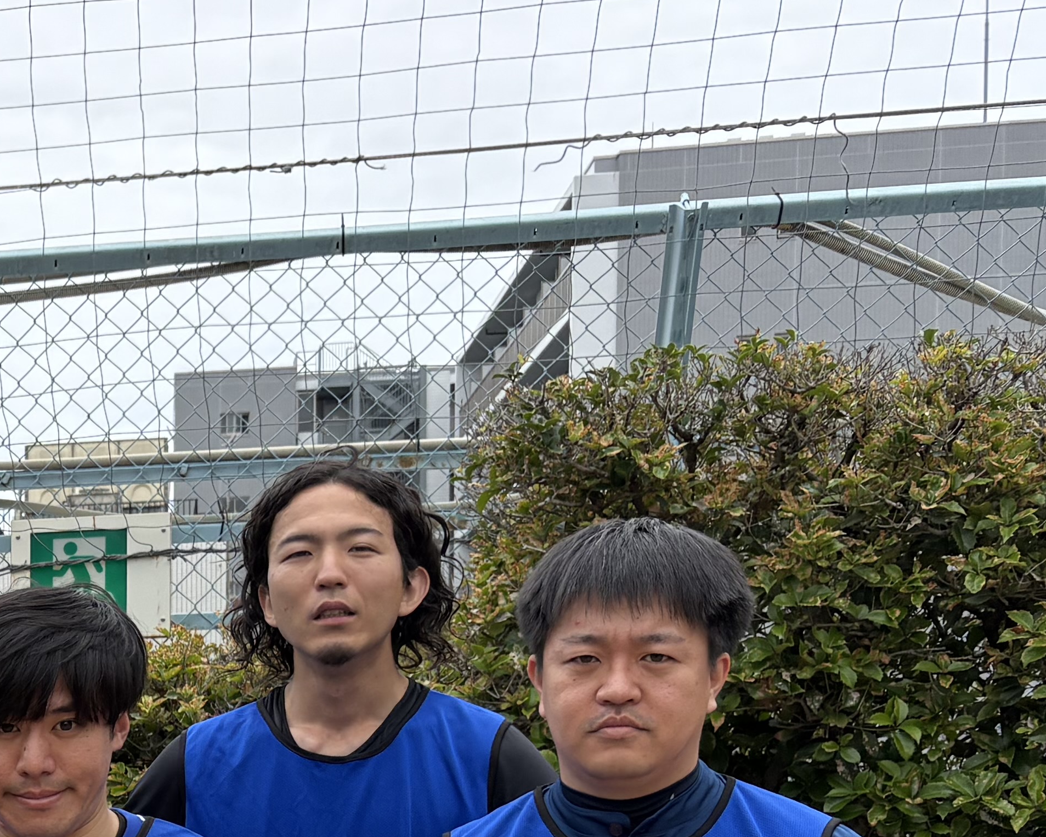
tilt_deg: -3.7
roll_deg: +1.8
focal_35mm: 76
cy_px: 977
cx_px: -371
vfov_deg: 19.1
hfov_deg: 22.1
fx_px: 2353
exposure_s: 1/3448
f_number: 1.6
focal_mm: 5.96
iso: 50
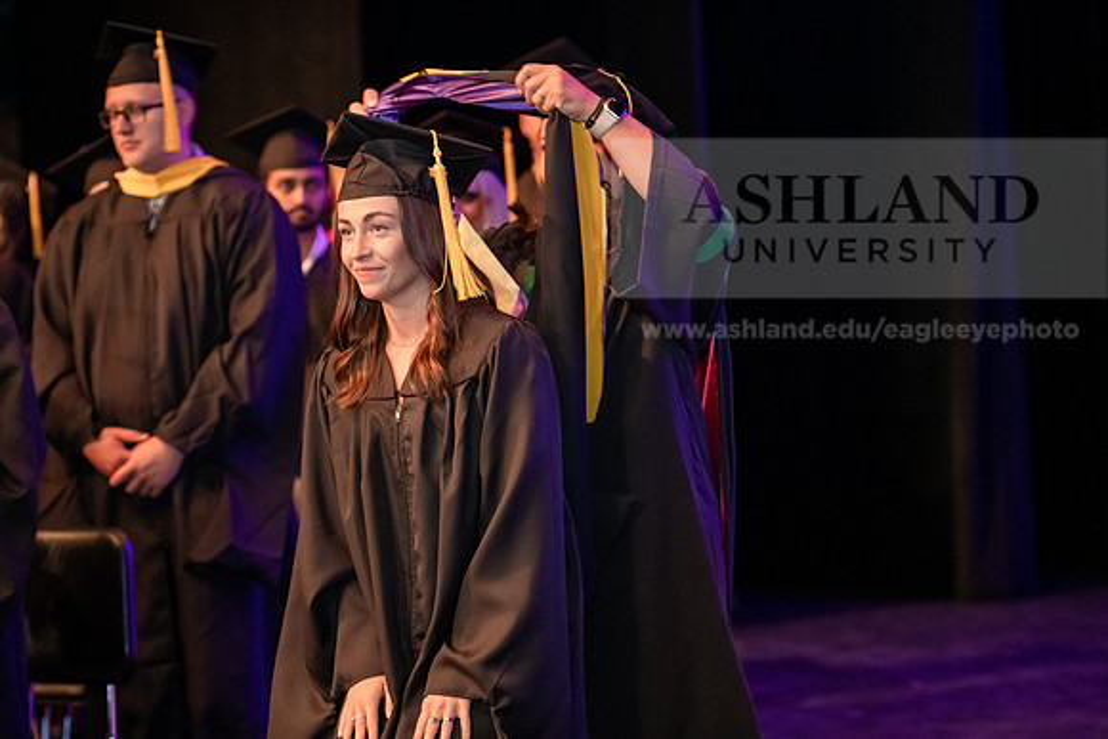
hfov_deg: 20.8
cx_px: 554
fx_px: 3017
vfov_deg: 14.0
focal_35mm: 98
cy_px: 370
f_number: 3.2
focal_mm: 98
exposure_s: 1/200
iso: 4000
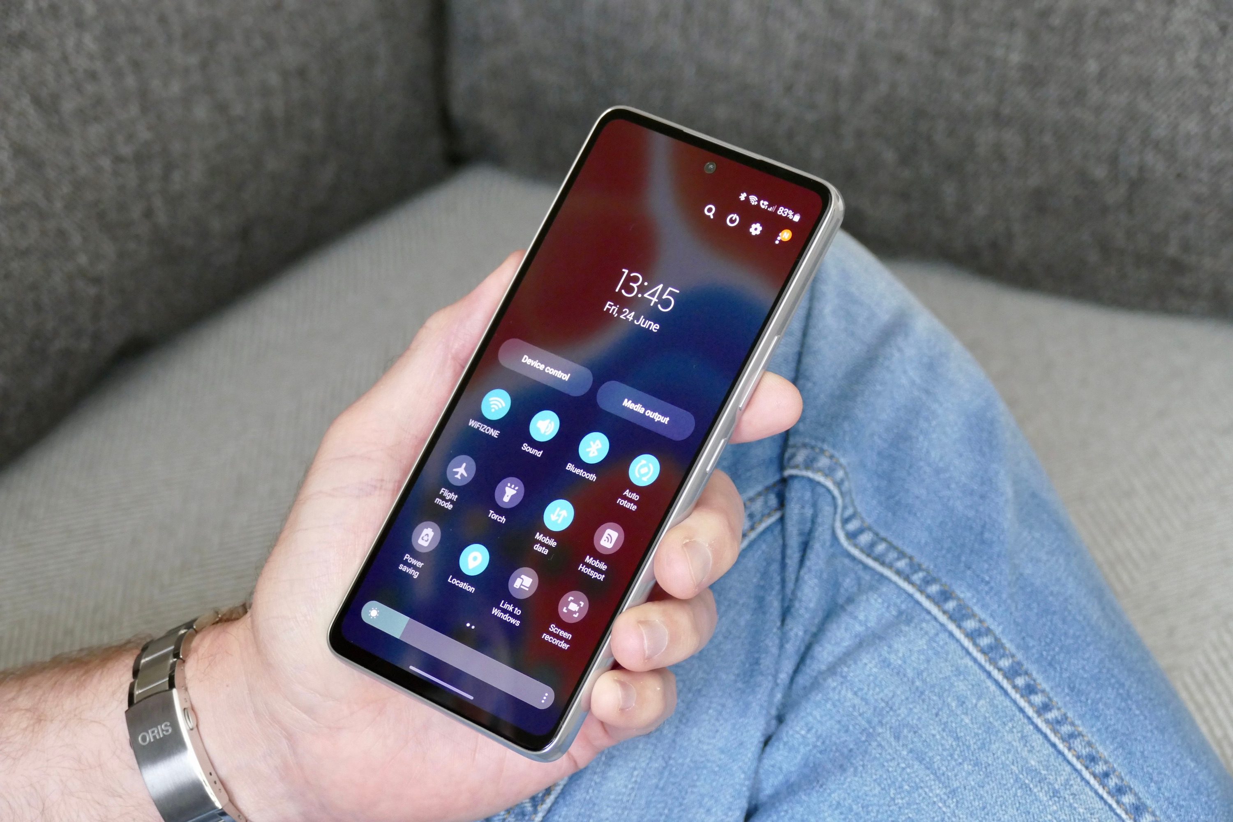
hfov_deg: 20.6
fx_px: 3390
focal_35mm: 99
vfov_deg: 13.8
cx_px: 616
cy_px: 411
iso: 1600
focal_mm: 35.95
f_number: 4
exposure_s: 1/20
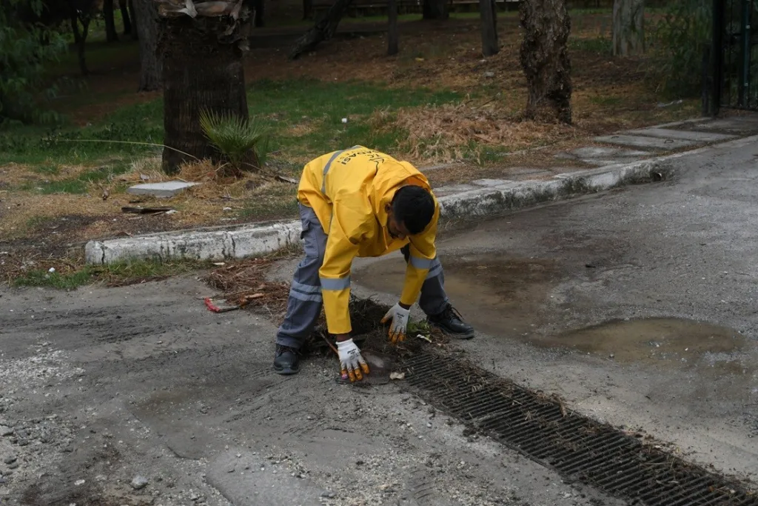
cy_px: 253
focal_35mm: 48
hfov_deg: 41.1
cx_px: 379
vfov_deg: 28.1
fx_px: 1011
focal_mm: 32
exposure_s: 1/640
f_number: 4
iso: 400
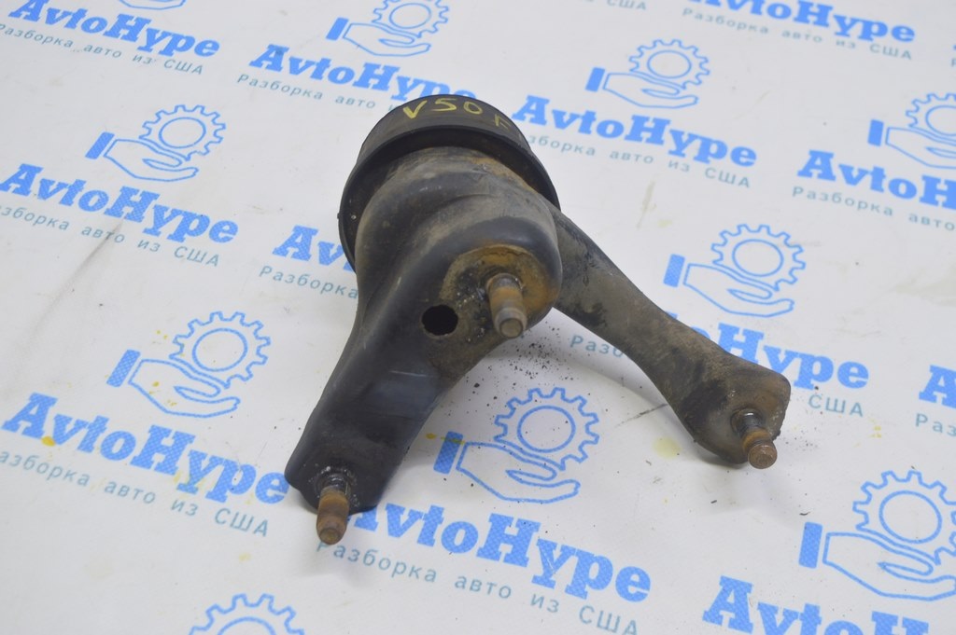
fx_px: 1234
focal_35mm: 46
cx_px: 478
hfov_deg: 42.4
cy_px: 318
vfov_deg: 28.9
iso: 400
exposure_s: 1/20
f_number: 5.6
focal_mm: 31
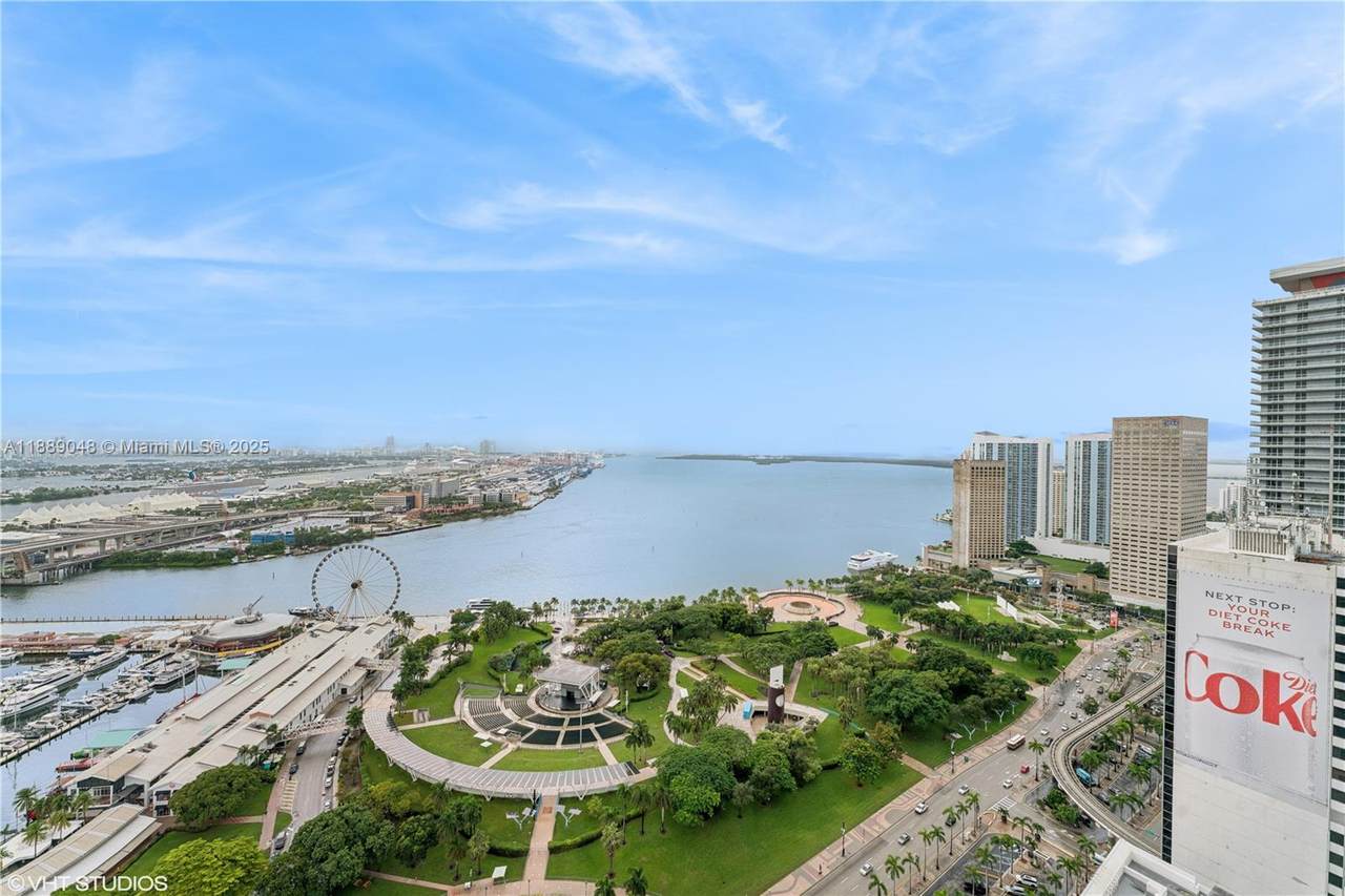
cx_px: 672
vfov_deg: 81.2
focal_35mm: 14
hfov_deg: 104.3
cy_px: 448
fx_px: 523
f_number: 9
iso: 250
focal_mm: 14
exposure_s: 1/400
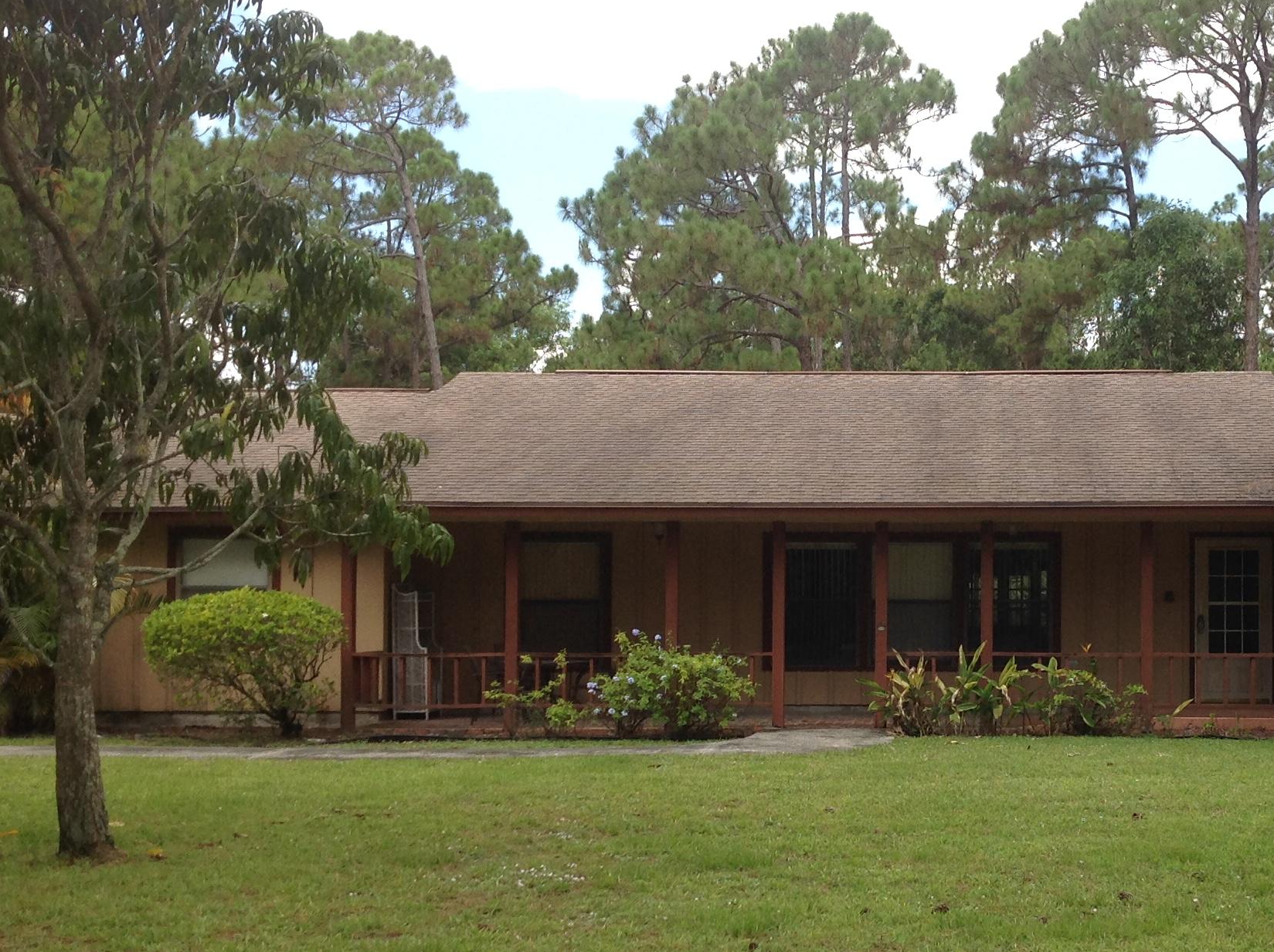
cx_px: 963
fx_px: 2021
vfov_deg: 26.4
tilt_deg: +0.7
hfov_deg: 34.2
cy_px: 572
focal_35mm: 55
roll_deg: +0.2
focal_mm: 4.28
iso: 50
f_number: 2.4
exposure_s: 1/817
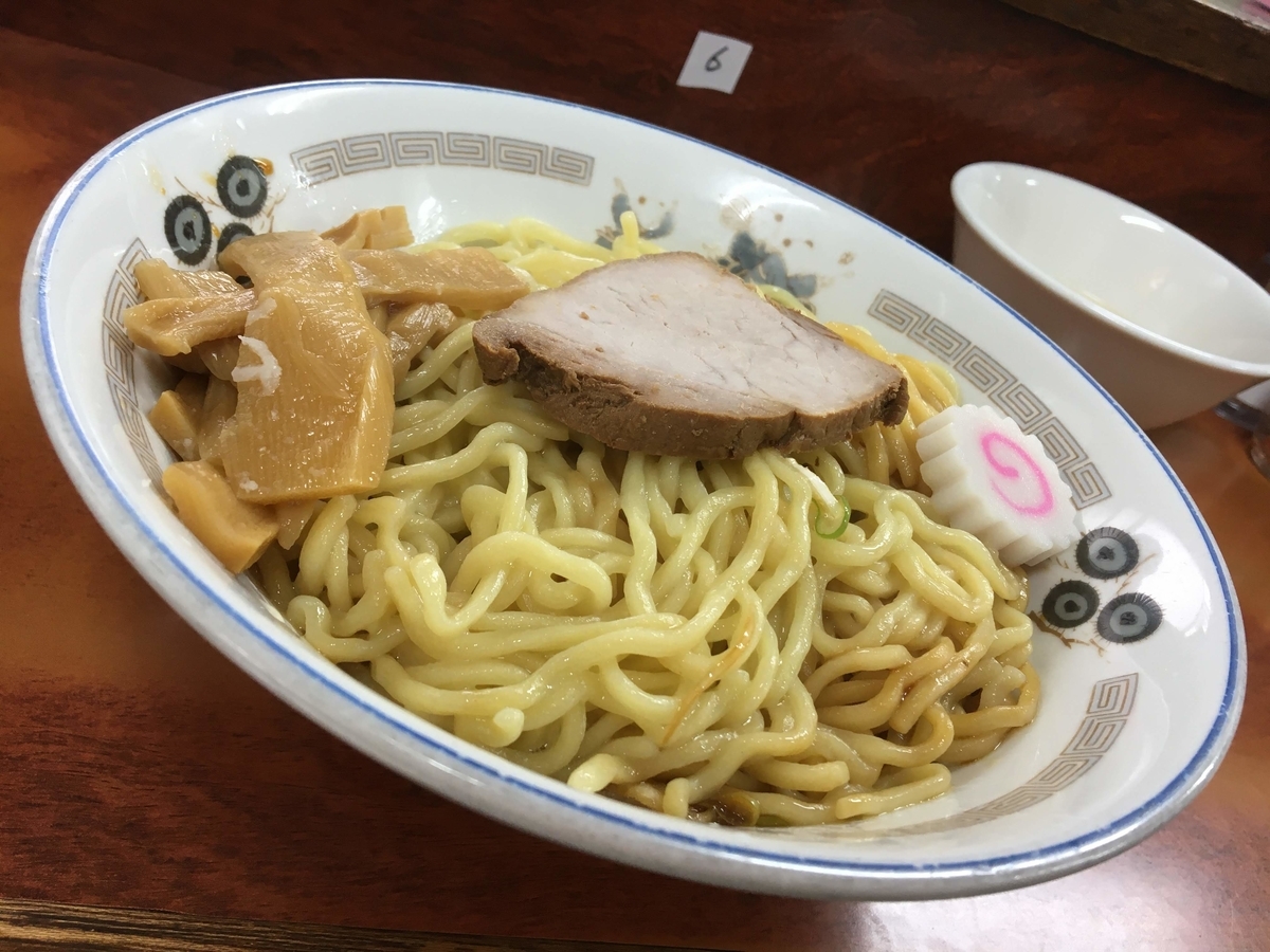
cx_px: 635
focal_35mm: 29
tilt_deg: -33.7
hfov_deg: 61.7
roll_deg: -22.3
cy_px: 476
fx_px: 1064
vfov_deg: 48.2
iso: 50
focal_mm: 4.15
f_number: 2.2
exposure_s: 1/30
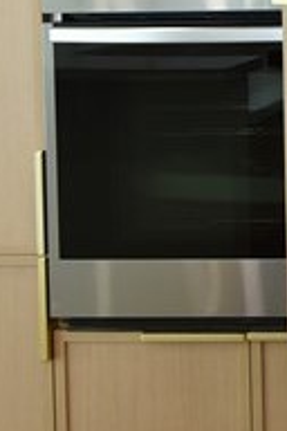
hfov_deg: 13.5
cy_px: -51
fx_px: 945
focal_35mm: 79
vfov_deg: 23.9
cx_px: 652
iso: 800
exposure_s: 1/100
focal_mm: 14
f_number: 5
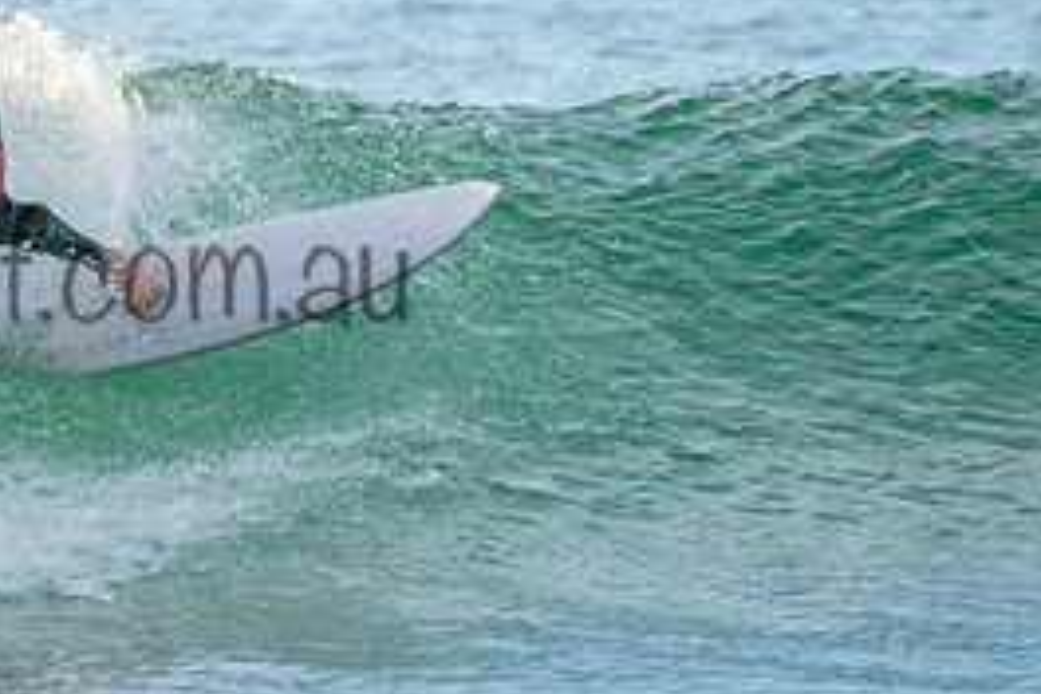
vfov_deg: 0.8
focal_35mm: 1758
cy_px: 231
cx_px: -8
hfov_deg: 1.2
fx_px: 50832
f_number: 11
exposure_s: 1/1250
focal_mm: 800
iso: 7200
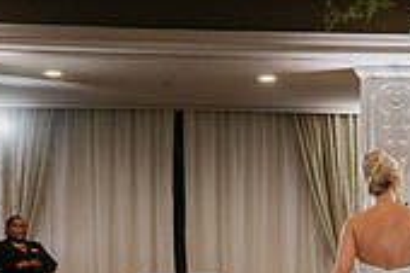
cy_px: 325
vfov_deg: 10.9
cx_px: 547
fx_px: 1399
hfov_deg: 15.8
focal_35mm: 123
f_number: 2.8
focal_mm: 36
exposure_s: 1/160
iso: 2500
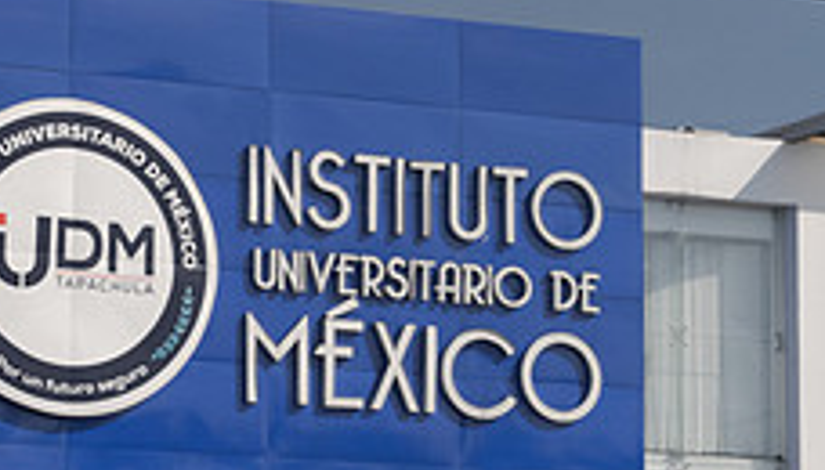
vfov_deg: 7.1
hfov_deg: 12.4
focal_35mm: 172
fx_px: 3775
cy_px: 417
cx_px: 155
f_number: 7.1
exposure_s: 1/640
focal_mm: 63
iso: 1800
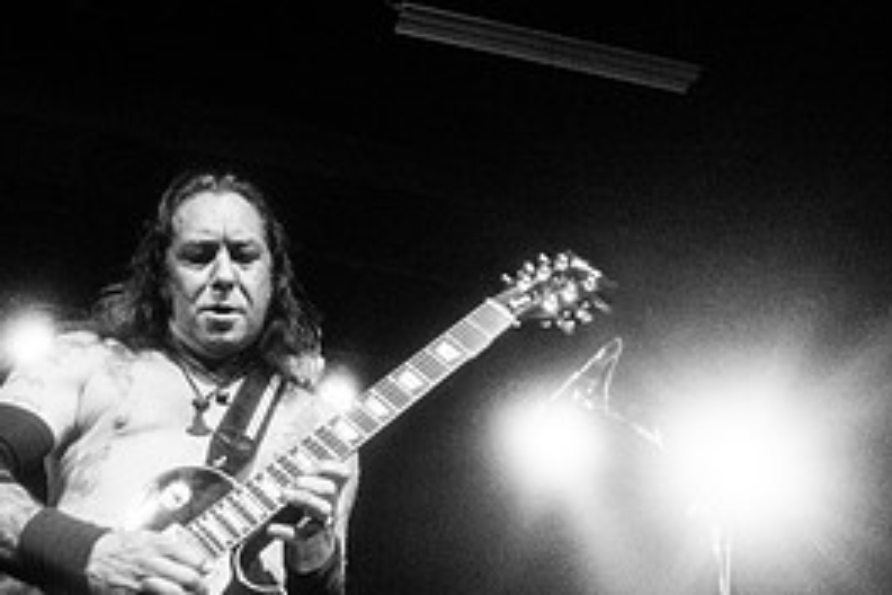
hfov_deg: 42.7
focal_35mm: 44
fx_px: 1090
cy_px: 651
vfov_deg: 27.9
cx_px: 189
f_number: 3.2
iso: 3200
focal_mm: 20
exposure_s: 1/200
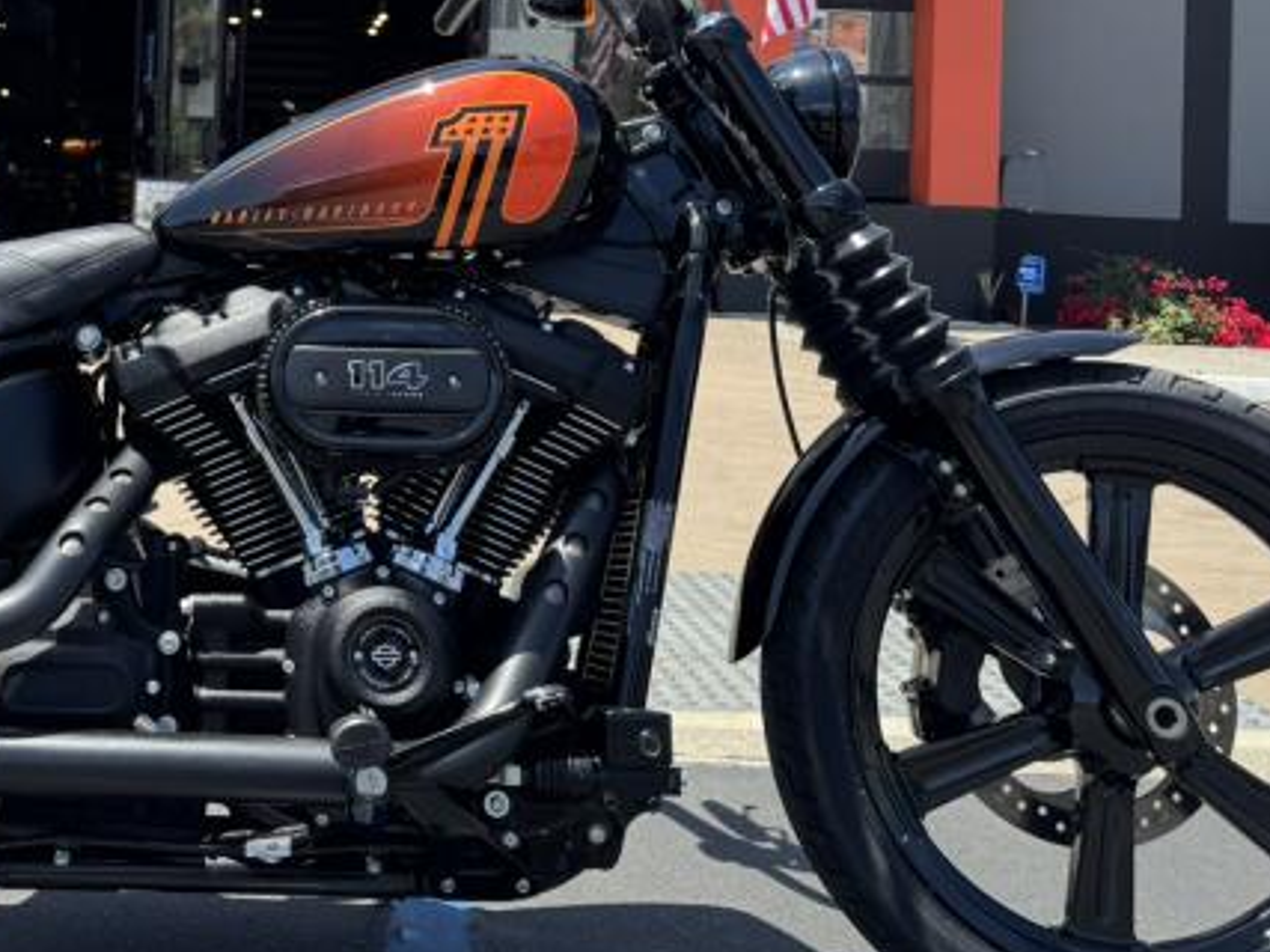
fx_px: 1651
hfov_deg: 40.3
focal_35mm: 45
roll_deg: -2.4
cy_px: 167
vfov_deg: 31.2
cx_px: 247
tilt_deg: +0.6
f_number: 1.78
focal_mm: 6.76
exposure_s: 1/1524
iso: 80
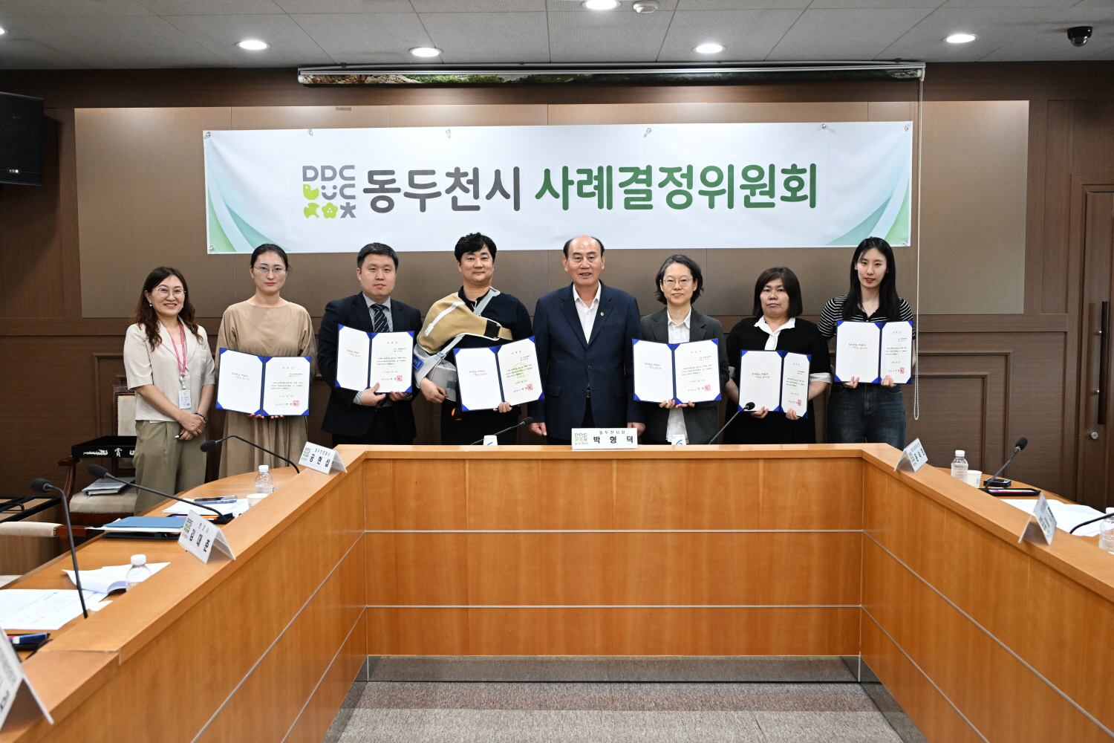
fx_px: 1052
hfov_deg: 55.8
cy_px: 372
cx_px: 557
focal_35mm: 34
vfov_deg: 38.9
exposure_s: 1/125
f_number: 6.3
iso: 4000
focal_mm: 34
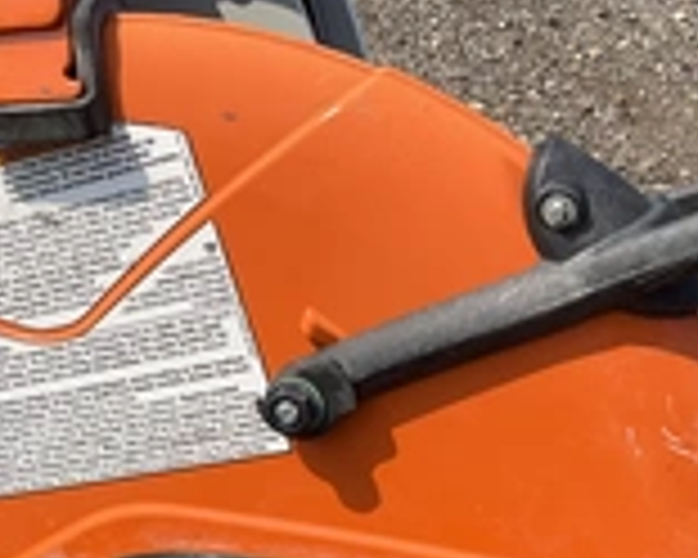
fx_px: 1508
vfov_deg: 20.5
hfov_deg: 26.0
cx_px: 284
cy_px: 526
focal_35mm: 73
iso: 25
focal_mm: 3
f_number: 1.8
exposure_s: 1/997
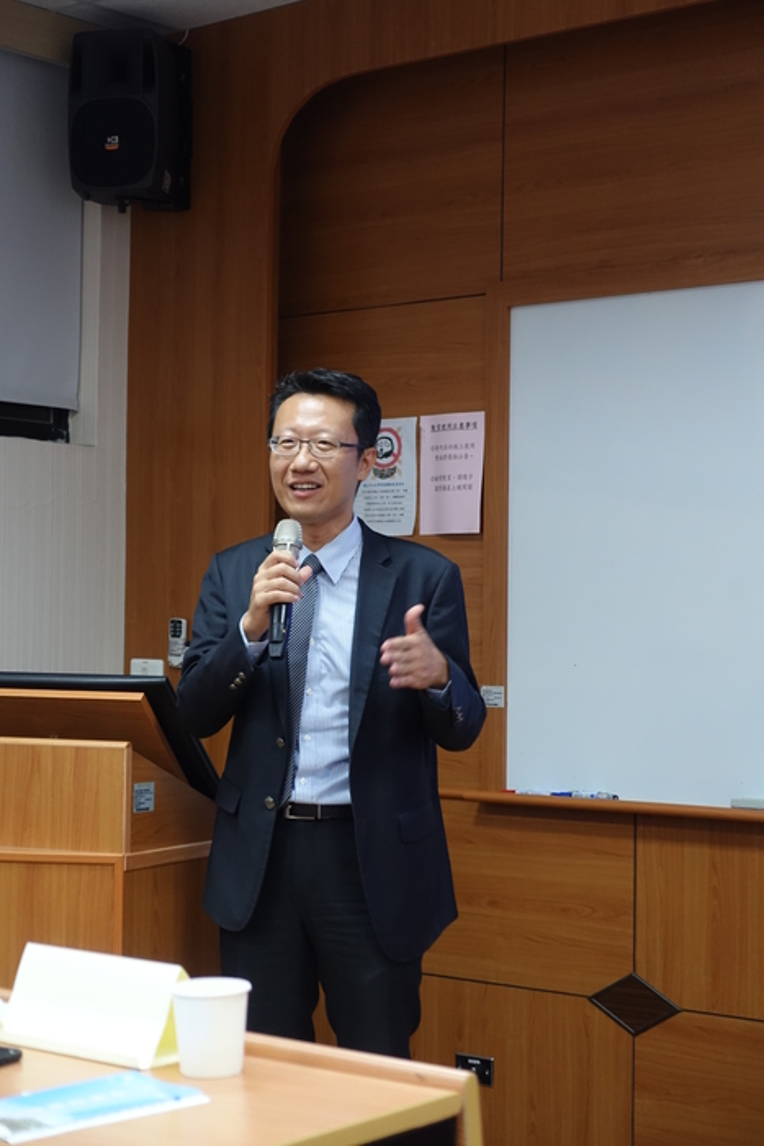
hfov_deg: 20.0
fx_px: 2163
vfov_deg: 29.6
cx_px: 382
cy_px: 573
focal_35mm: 68
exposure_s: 1/80
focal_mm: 25
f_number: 2.8
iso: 640
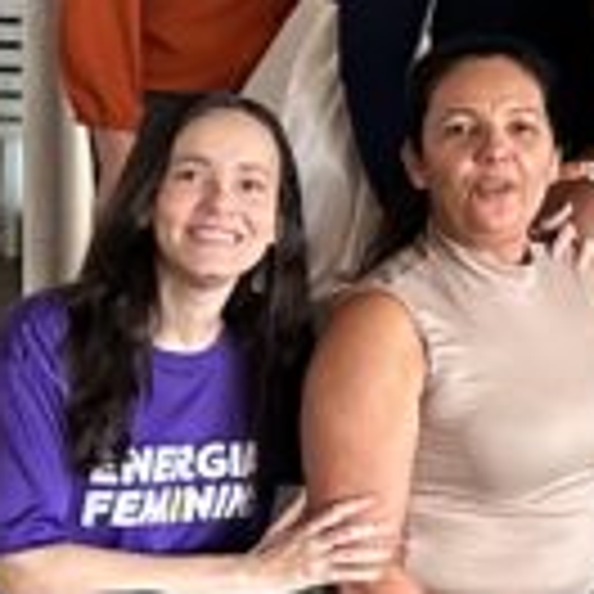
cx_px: 1188
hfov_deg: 8.9
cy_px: 236
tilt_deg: -5.2
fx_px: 3611
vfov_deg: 9.4
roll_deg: -1.2
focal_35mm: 186
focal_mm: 5.7
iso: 400
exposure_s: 1/60
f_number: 1.5
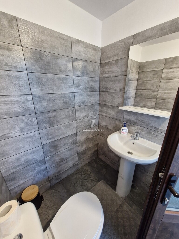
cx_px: 90
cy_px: 120
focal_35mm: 13
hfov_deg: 89.9
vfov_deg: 106.2
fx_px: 90
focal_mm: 1.74
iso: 250
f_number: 2.2
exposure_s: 1/50
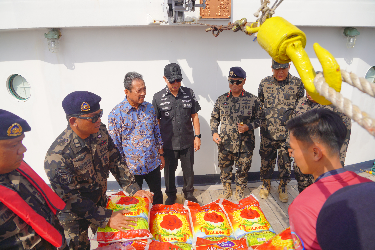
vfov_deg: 53.1
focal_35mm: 24
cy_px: 125
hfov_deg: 73.7
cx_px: 188
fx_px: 250
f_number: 6.3
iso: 100
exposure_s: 1/250
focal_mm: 24
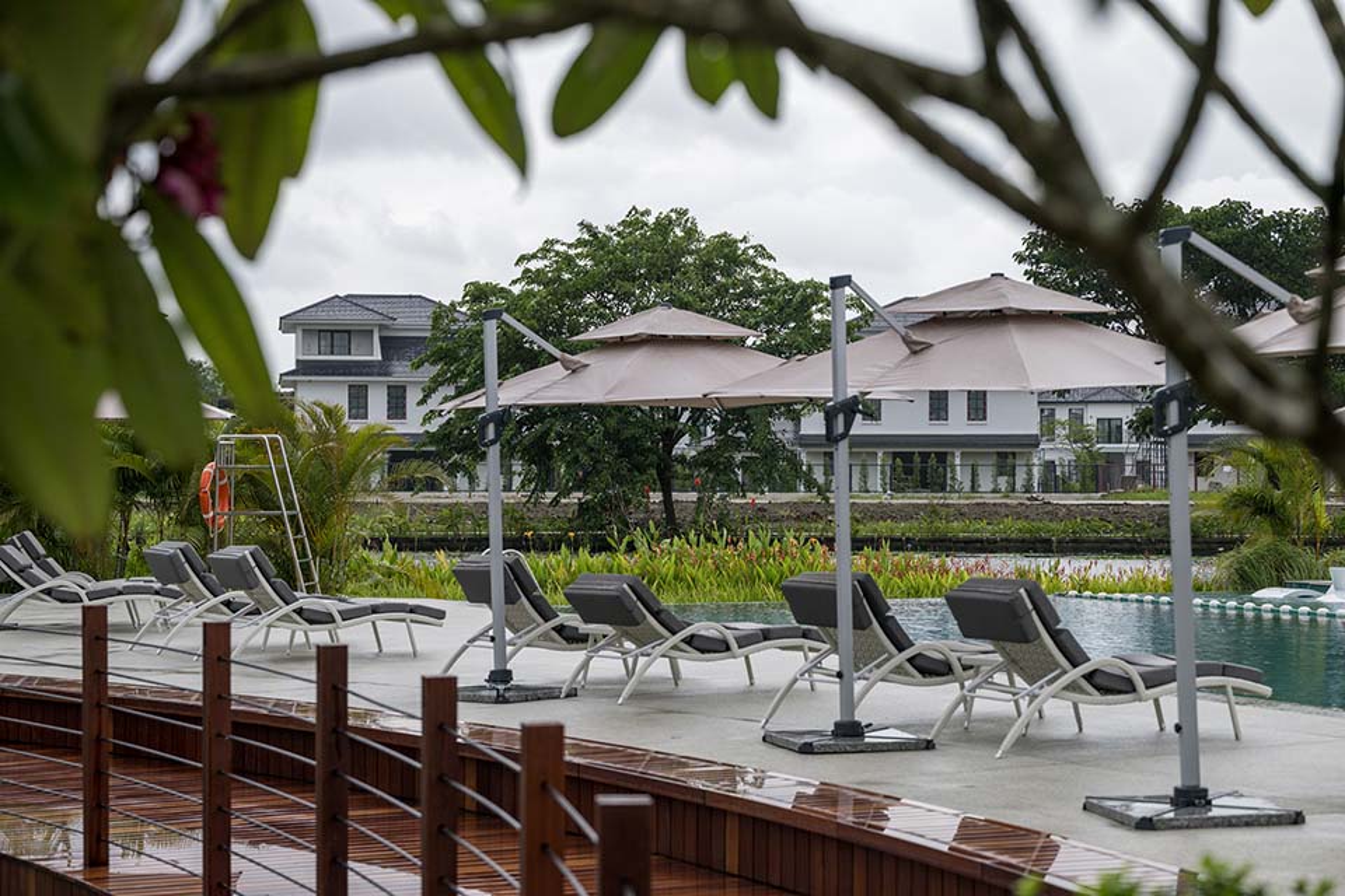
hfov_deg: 28.8
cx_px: 672
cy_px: 448
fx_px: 2615
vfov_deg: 19.5
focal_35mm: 70
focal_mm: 70
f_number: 4
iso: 200
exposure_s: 1/1600
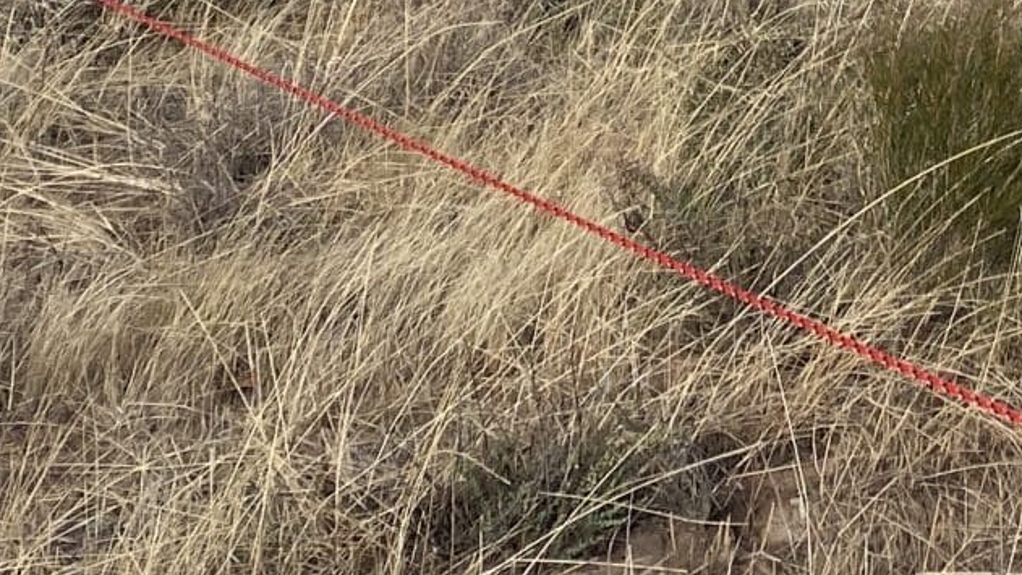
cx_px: 965
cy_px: -552
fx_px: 3117
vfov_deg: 9.8
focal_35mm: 115
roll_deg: -0.5
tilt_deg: +0.2
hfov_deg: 18.3
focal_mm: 4.25
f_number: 1.8
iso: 32
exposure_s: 1/2183
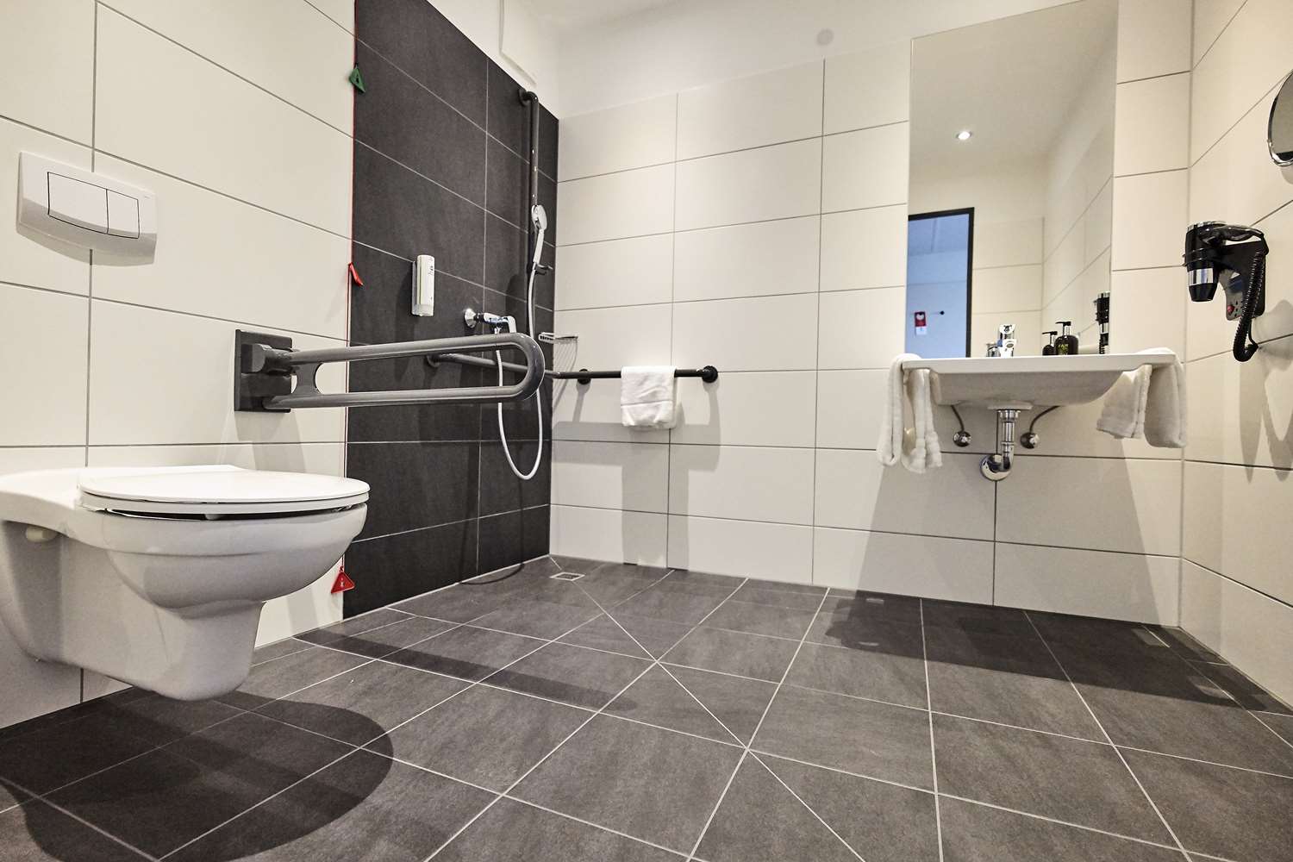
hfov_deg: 96.7
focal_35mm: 16
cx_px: 646
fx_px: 575
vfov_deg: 73.7
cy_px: 431
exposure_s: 1/125
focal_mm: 16
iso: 10000
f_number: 4.2
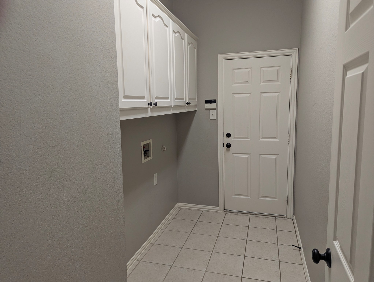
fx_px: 260
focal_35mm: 24
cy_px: 141
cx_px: 187
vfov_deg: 56.9
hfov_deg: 71.5
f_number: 1.85
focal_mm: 6.81
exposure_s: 1/120
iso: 216
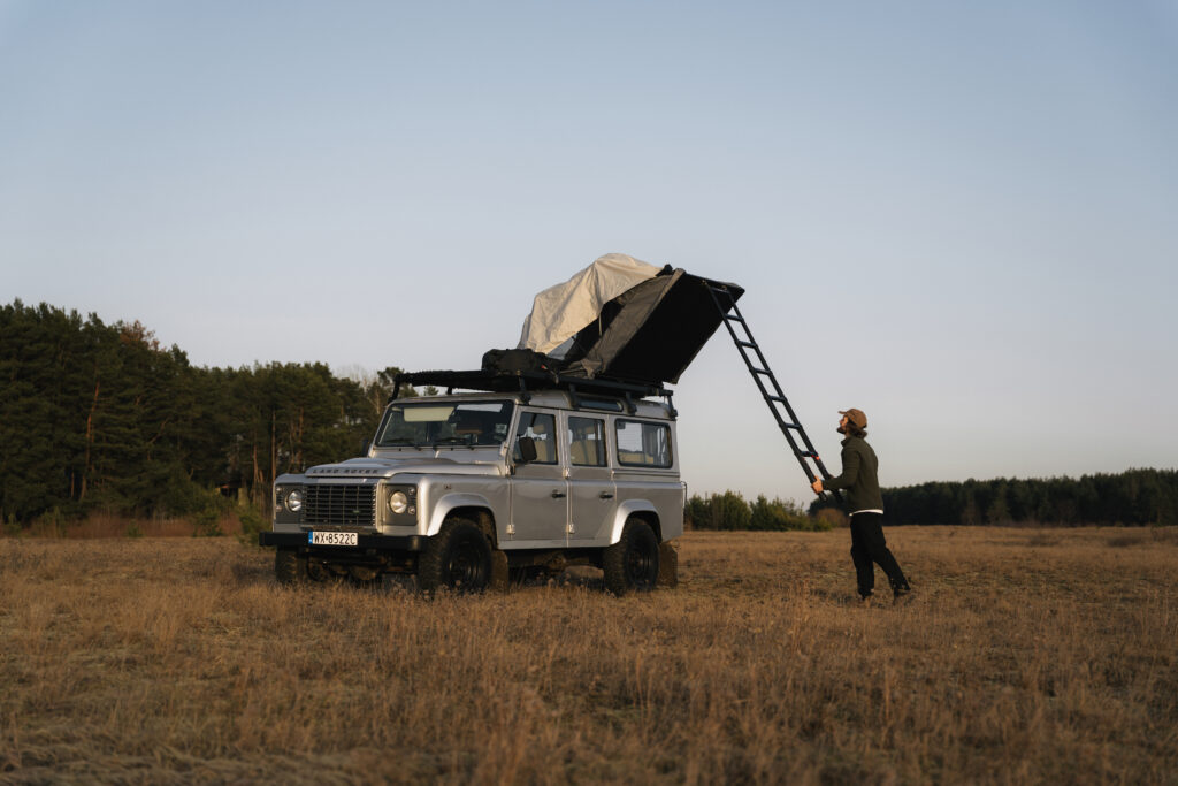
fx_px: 1620
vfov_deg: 27.3
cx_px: 589
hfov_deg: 40.0
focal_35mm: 50
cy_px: 393
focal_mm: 49.5
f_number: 3.2
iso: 50
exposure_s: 1/500
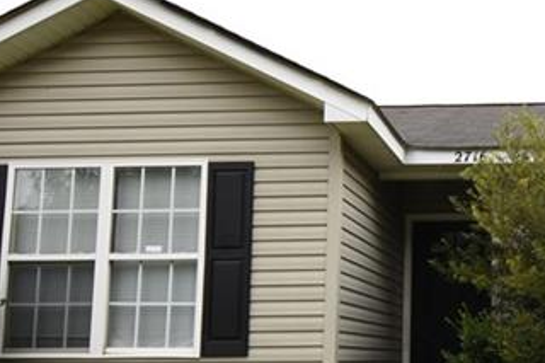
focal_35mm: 48
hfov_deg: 37.6
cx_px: 518
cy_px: 269
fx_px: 726
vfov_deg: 27.7
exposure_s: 1/200
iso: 100
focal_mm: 10
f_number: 4.5
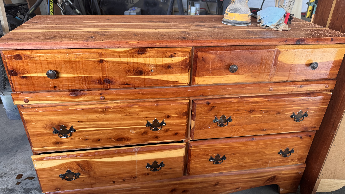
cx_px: 173
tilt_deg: -29.7
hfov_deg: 69.9
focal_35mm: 27
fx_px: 247
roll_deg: -2.0
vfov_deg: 42.8
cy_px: 109
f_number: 1.78
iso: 200
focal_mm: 6.76
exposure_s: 1/60
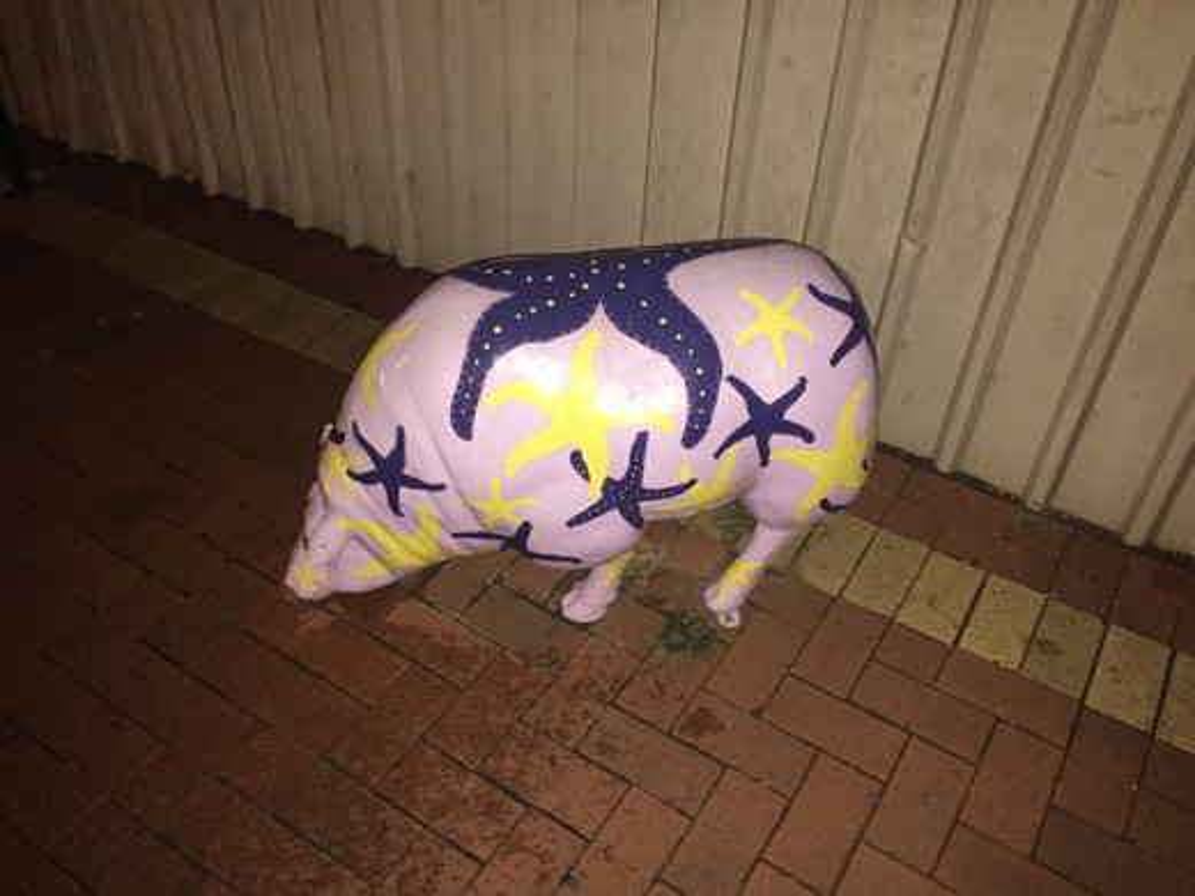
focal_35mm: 29
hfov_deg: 61.7
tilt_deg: -37.3
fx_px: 1001
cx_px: 598
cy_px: 448
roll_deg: -1.8
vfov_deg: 48.2
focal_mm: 4.15
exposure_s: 1/16
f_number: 2.2
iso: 320
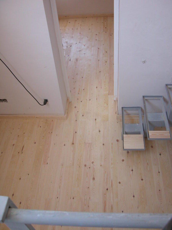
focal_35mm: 34
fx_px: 225
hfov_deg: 41.8
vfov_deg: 54.0
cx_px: 86
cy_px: 115
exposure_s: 1/42.8
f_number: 2.8
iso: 100
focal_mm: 8.9
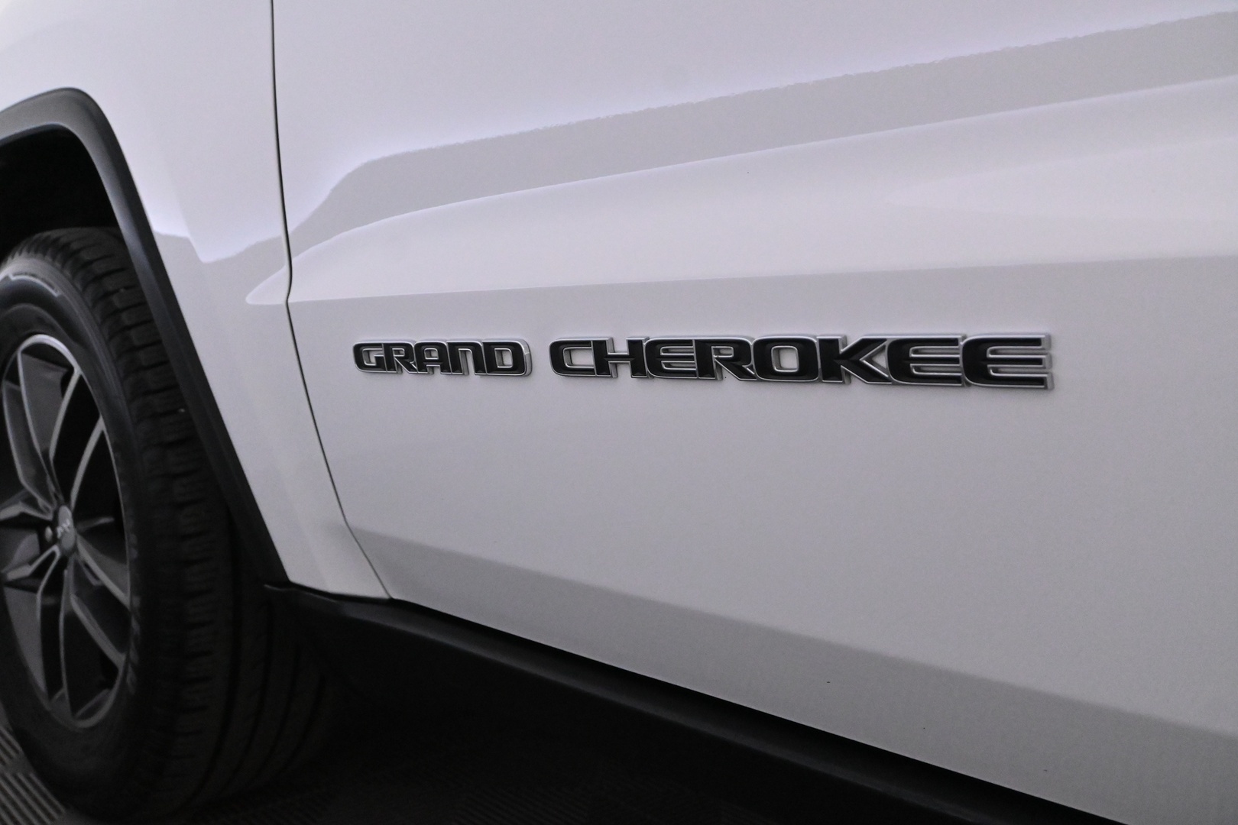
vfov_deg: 38.4
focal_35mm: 34
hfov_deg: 55.1
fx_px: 1186
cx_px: 619
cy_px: 412
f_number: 5
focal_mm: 23
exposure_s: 1/250
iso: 6400
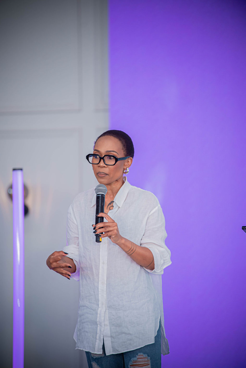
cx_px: 123
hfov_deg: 6.9
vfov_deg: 10.3
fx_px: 2048
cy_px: 184
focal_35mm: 200
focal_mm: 200
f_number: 2.8
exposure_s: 1/200
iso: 125
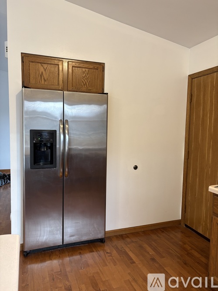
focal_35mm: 26
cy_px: 146
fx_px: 218
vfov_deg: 67.3
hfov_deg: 53.0
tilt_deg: -4.3
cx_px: 109
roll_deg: -1.4
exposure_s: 1/60
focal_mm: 5.96
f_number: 1.6
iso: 160
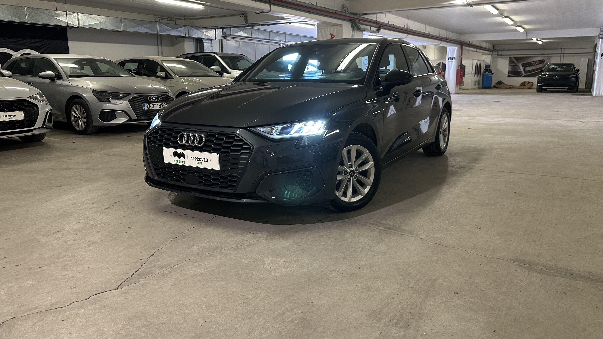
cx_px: 303
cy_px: 156
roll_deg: +0.2
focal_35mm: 27
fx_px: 432
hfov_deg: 69.9
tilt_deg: -10.8
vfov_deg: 42.9
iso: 160
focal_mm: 6.86
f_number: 1.78
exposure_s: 1/50
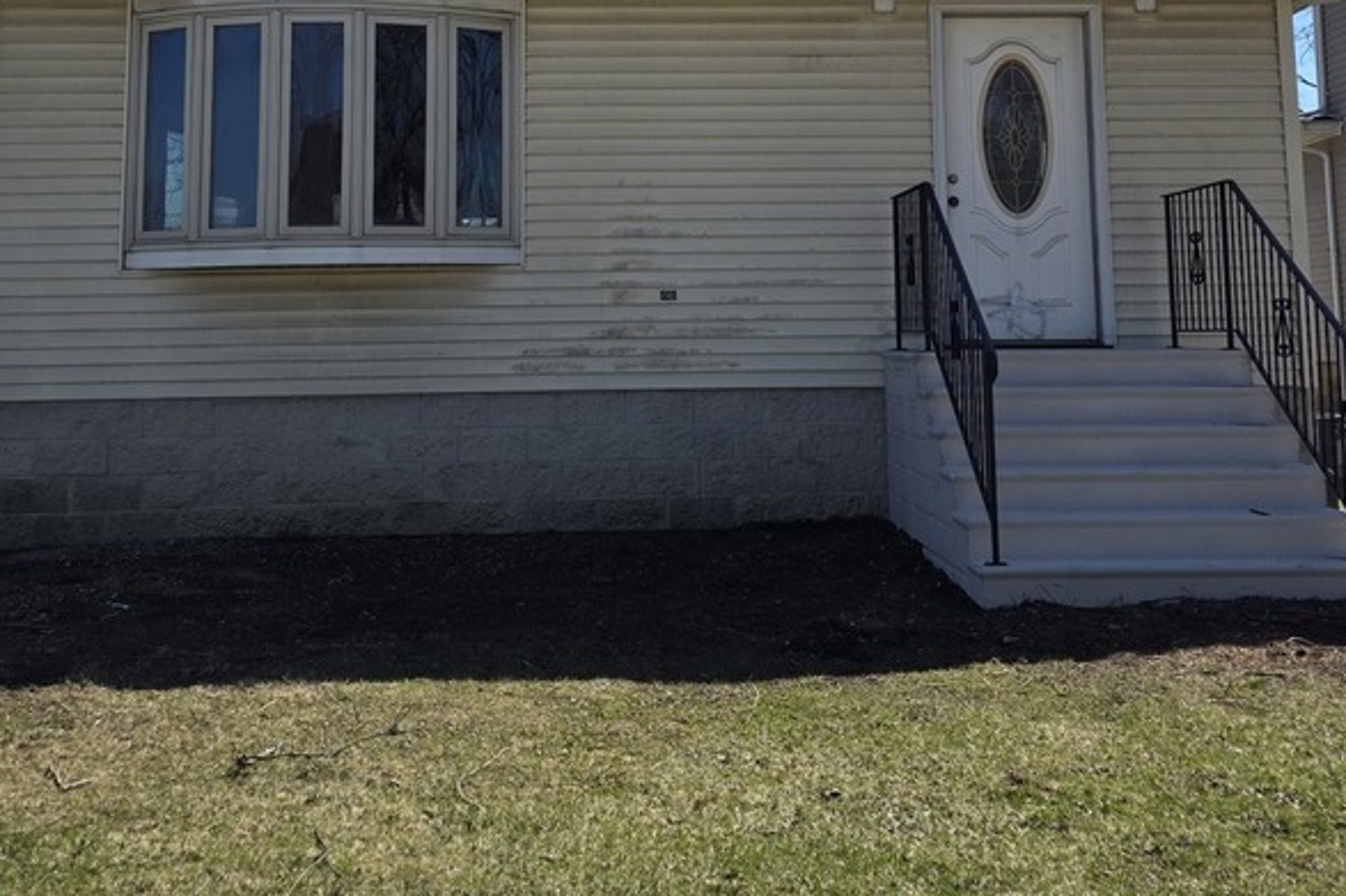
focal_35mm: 44
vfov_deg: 29.7
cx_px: 670
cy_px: 156
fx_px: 1645
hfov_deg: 44.5
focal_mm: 6.3
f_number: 1.7
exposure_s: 1/7333
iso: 80
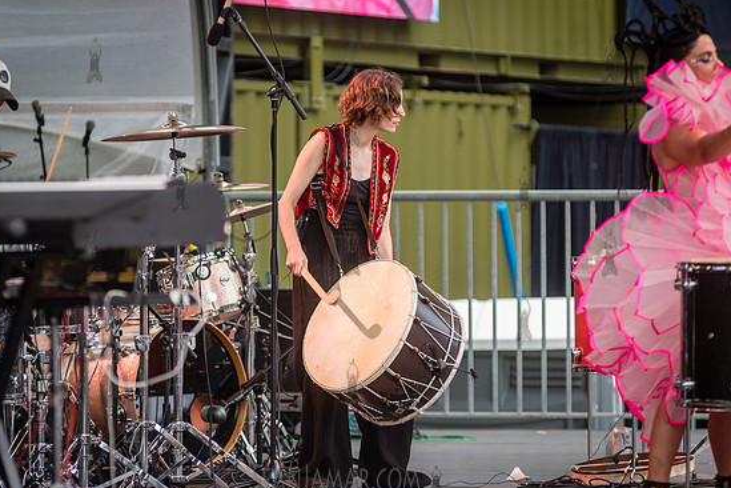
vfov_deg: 6.3
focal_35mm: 218
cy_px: 233
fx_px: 4426
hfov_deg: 9.4
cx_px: 313
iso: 1000
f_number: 4
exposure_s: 1/320
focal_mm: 185
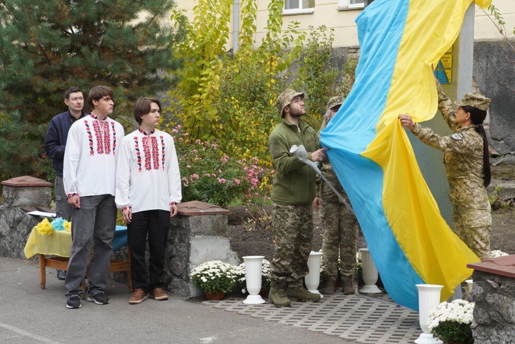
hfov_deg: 24.5
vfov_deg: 16.5
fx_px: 1187
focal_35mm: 83
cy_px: 162
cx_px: 294
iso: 1250
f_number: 6.3
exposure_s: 1/400
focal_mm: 70
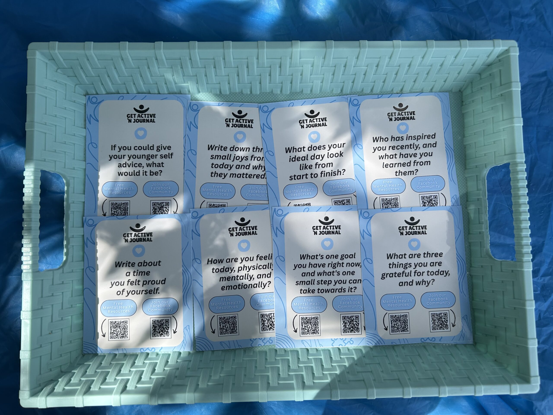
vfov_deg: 53.1
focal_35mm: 26
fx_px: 415
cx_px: 276
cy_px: 208
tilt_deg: -84.7
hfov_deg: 67.3
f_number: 1.5
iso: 50
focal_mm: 5.7
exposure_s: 1/1361
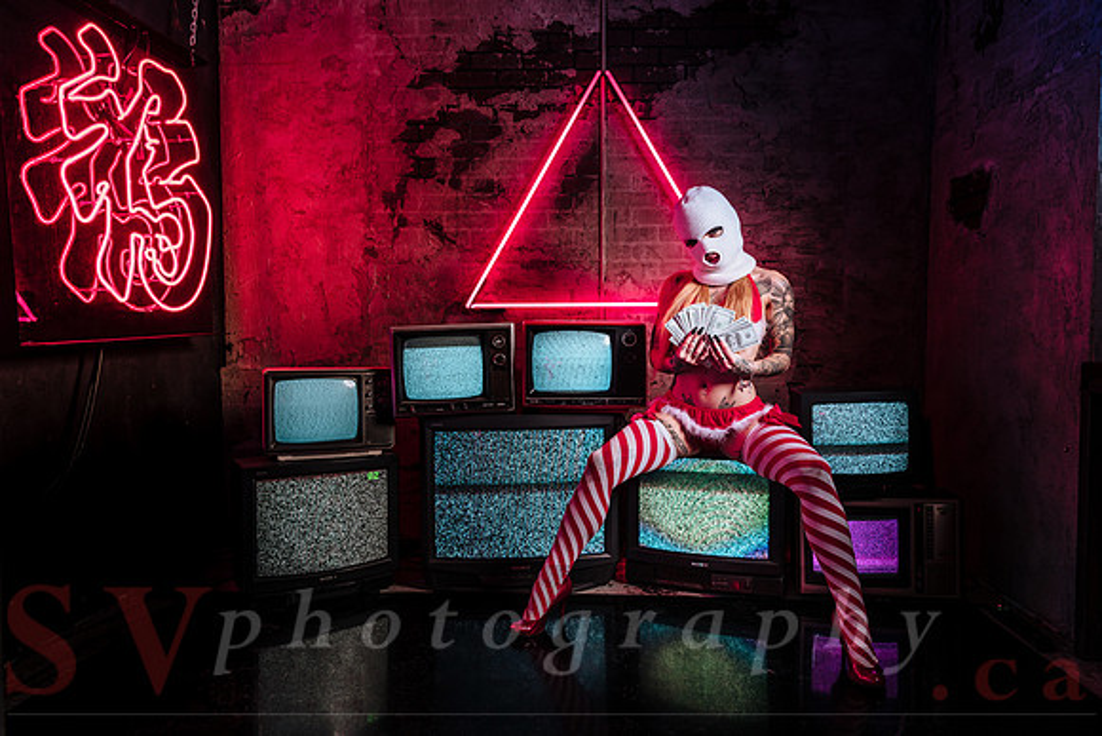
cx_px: 551
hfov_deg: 73.0
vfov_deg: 52.5
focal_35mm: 24
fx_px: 745
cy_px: 368
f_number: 4
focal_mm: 24
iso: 200
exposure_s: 1/60
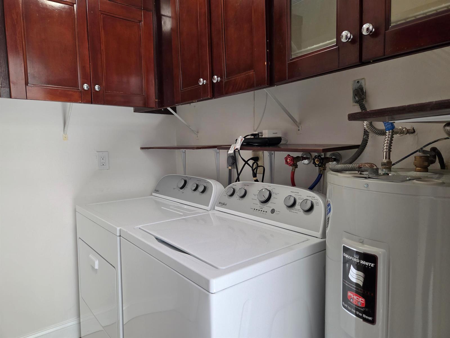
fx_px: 299
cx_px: 225
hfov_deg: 73.9
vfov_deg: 58.9
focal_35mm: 23
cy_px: 169
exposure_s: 1/120
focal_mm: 5.4
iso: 400
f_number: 1.8
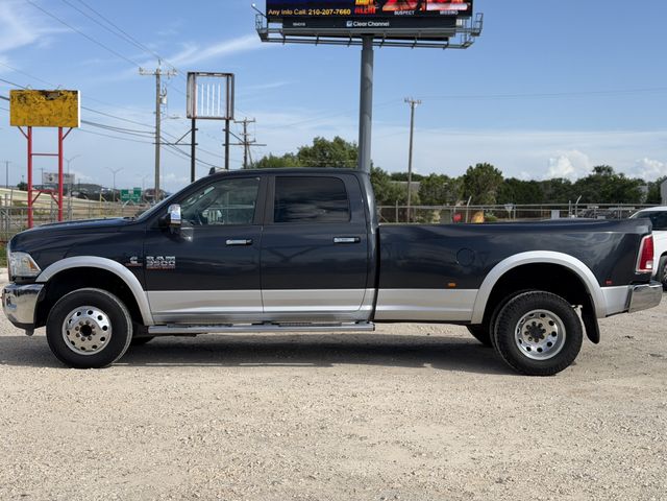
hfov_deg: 39.7
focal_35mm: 48
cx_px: 334
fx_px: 925
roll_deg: -1.7
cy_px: 250
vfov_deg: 30.3
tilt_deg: -2.7
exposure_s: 1/5208
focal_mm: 6.76
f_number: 1.78
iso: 64
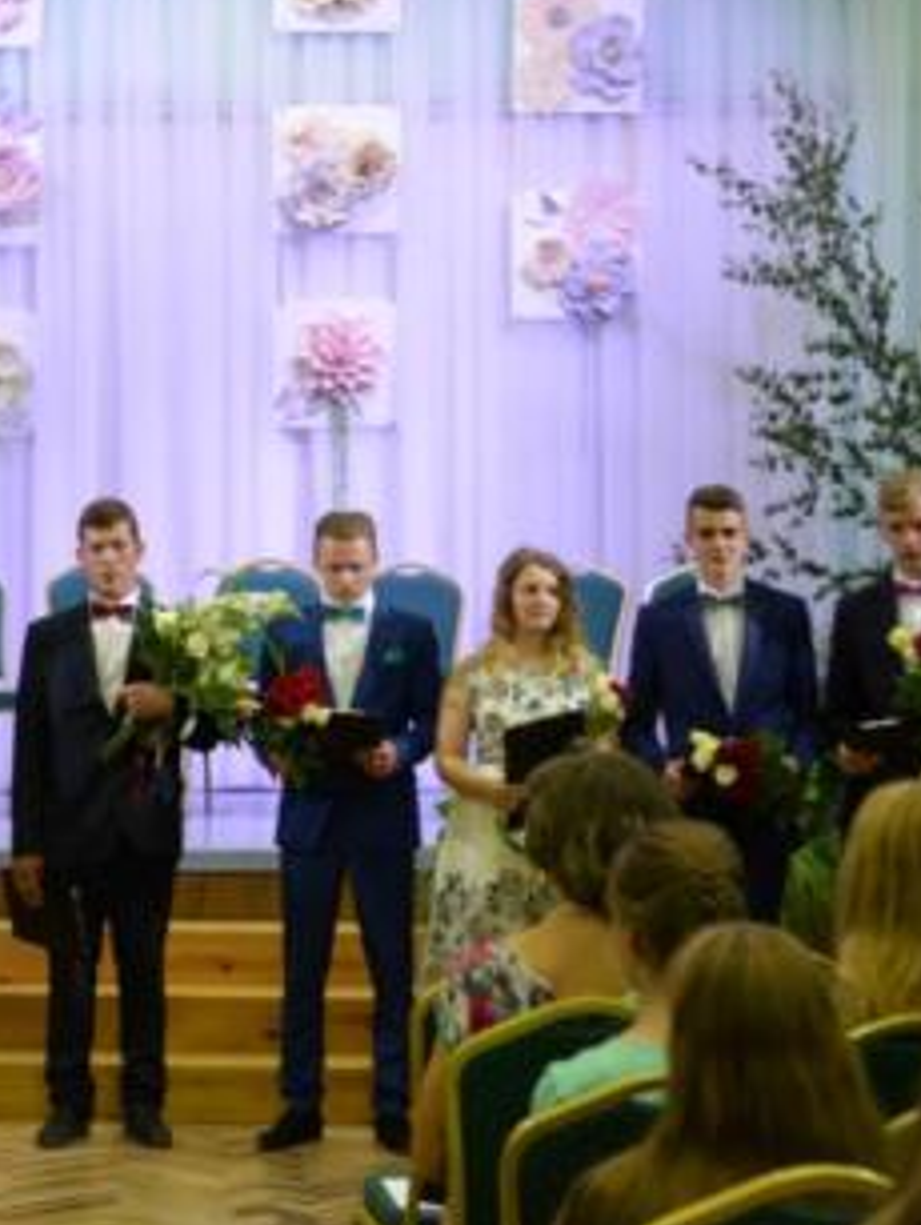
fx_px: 3330
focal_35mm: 94
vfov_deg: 20.8
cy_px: 635
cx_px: 20
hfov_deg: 15.5
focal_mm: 40
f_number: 5.3
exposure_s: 1/50
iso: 800
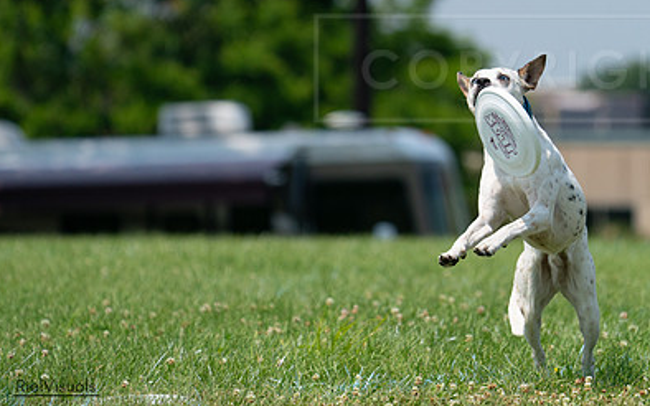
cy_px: 97
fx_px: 8058
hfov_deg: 4.6
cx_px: 472
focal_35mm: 455
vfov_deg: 2.9
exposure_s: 1/4000
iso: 800
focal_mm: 303
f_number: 6.3
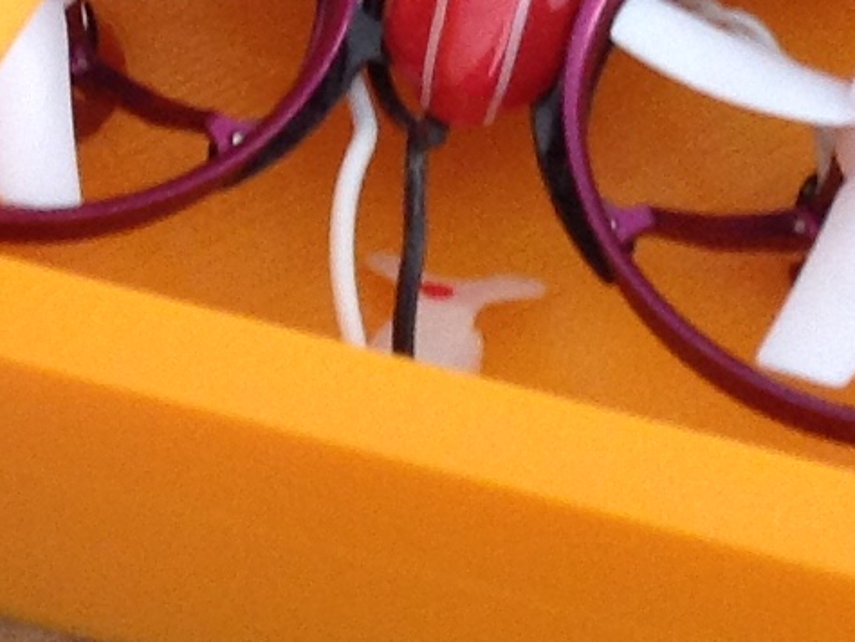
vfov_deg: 7.8
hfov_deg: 10.1
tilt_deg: -59.9
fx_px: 4720
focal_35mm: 191
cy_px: 52
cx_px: -265
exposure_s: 1/15
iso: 100
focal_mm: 4.28
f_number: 2.4
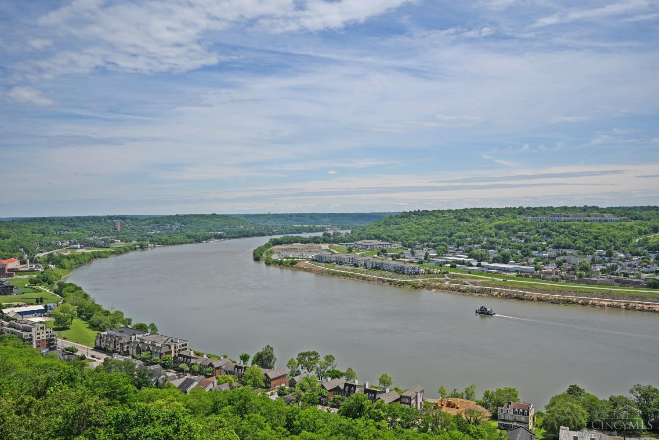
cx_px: 330
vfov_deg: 43.6
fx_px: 549
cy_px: 220
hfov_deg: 61.9
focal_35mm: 30
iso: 100
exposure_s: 1/500
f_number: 8
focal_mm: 30
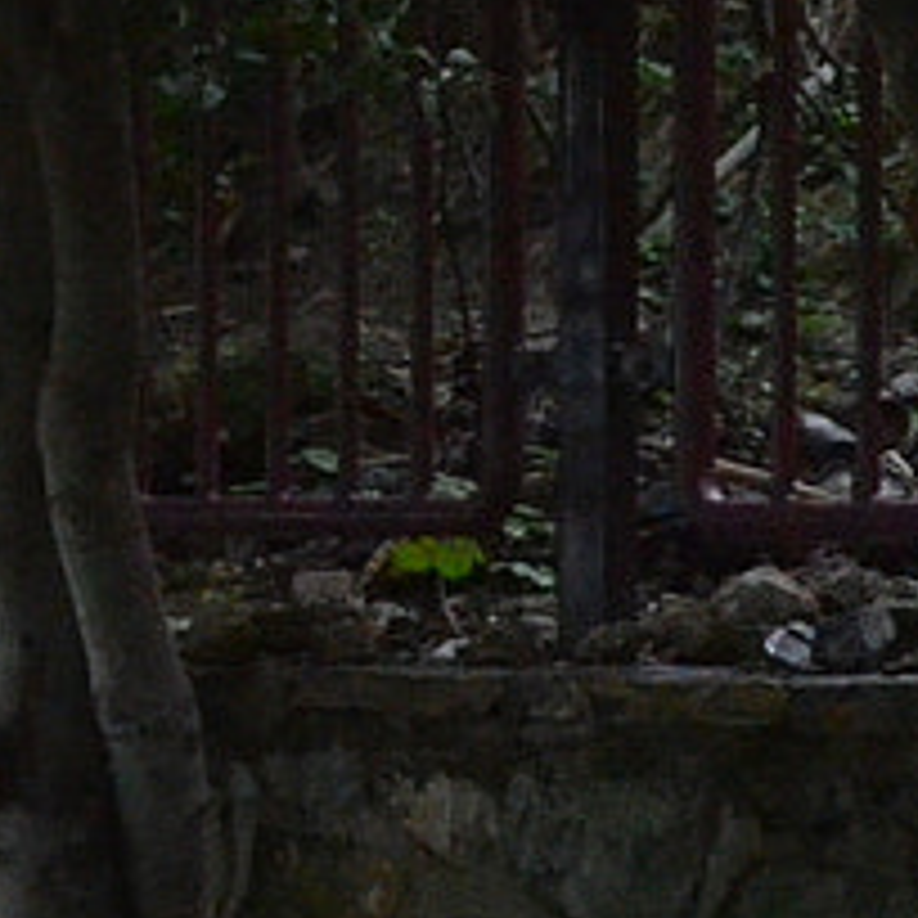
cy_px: 826
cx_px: -1822
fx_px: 8401
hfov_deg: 5.8
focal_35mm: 280
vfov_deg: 6.2
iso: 3200
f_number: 11
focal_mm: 28
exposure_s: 1/500
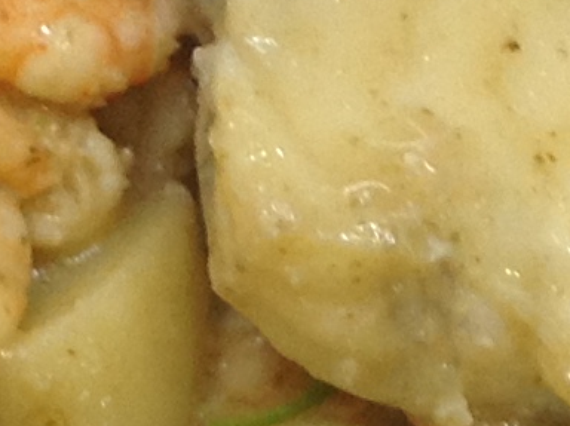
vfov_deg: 6.2
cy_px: 750
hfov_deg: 8.4
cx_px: 24
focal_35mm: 236
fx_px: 3881
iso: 80
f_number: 2.4
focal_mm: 4.28
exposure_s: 1/24
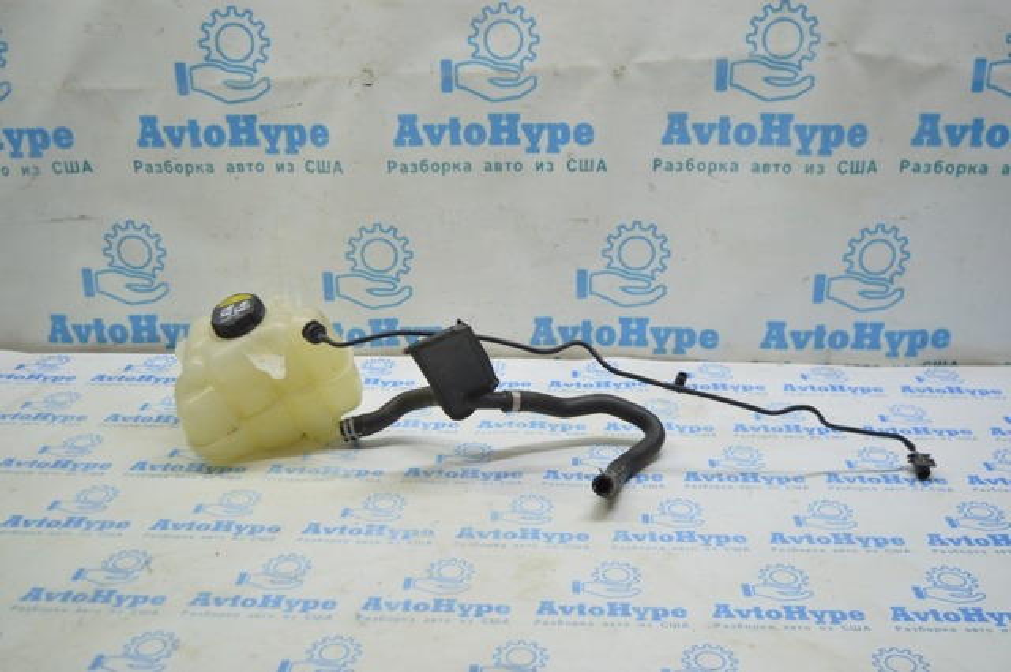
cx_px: 506
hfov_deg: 51.3
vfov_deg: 35.4
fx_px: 1052
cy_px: 336
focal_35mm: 38
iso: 400
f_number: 4
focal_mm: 25
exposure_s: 1/50
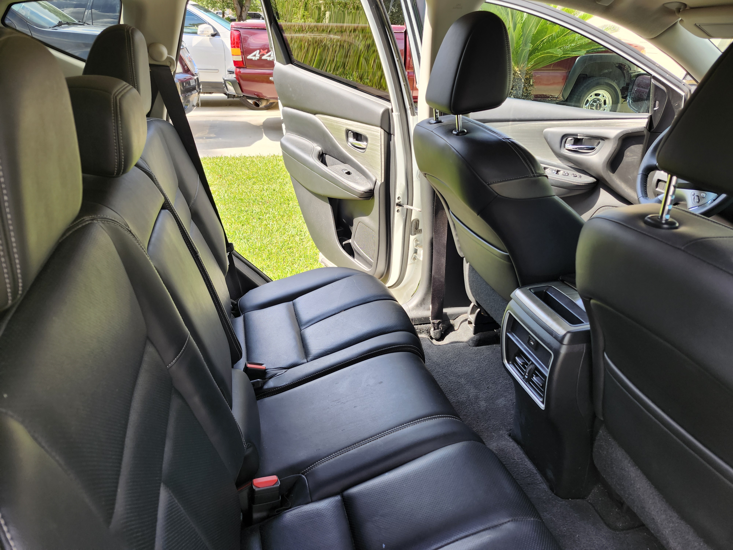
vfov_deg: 58.9
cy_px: 275
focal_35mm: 23
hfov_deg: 73.9
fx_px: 487
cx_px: 366
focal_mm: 5.54
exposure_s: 1/180
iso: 40
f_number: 1.8
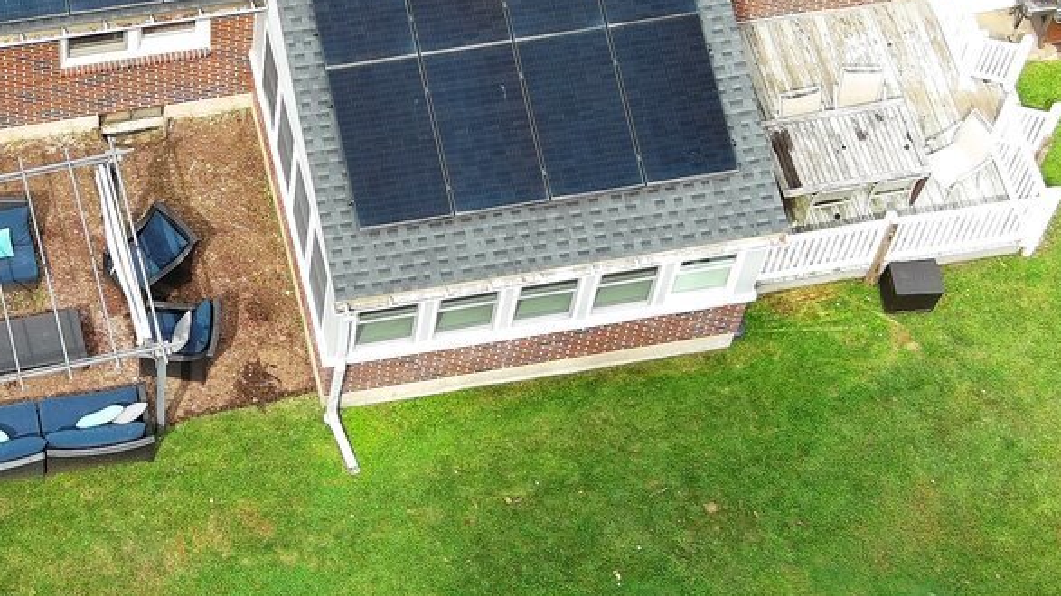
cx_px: 202
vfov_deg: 11.4
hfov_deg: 19.9
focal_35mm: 106
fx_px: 2982
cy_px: 227
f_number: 2.8
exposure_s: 1/368
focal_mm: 10.57
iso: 100
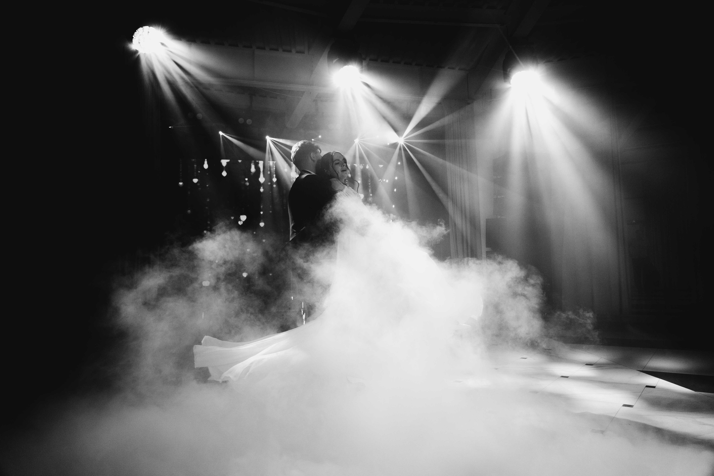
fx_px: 489
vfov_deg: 51.9
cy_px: 238
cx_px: 357
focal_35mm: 25
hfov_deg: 72.3
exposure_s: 1/500
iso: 1600
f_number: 4
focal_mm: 24
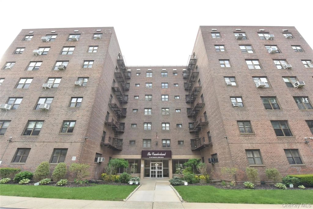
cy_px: 104
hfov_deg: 100.4
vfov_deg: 77.3
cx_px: 156
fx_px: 130
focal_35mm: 15
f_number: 8
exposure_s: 1/250
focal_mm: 15
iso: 800
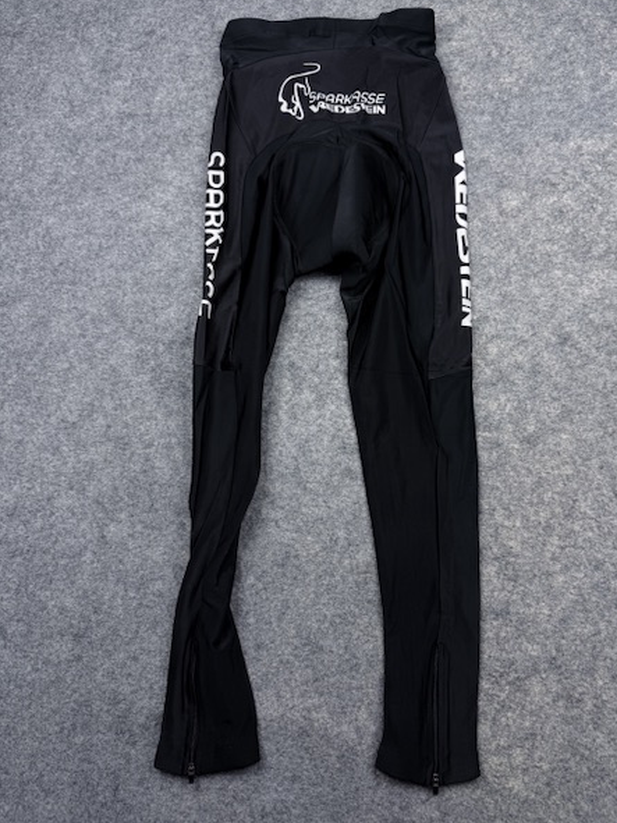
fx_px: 618
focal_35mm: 26
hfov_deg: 53.0
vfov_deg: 67.2
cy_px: 380
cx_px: 333
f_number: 1.78
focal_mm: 6.76
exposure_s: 1/148
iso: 64
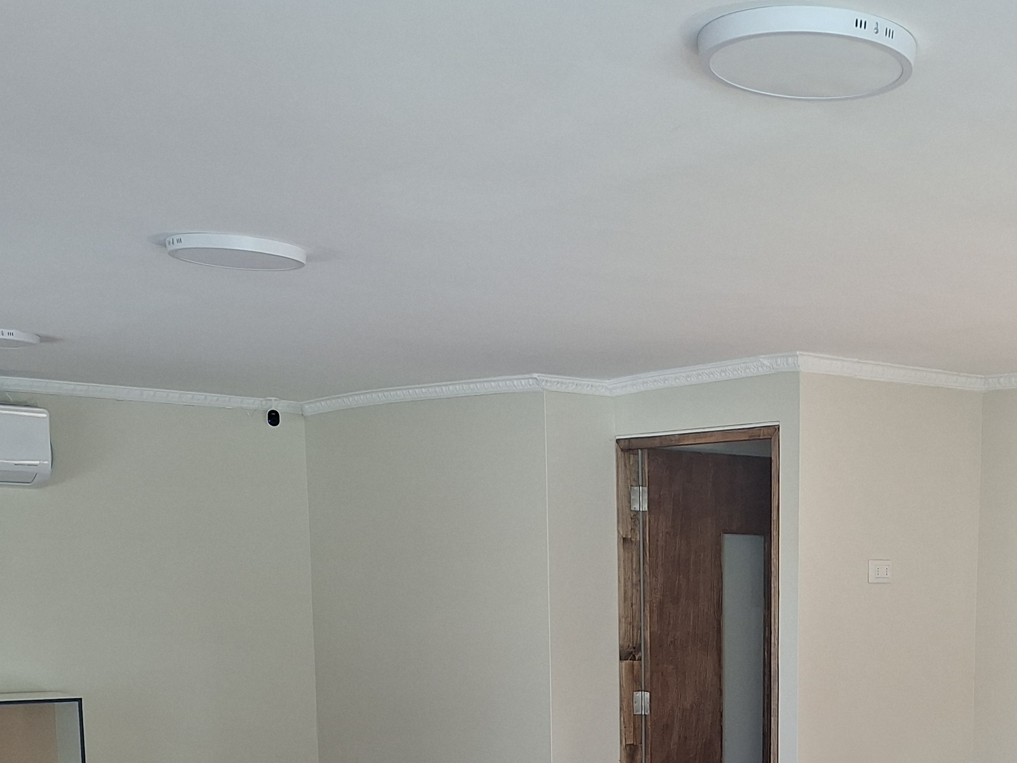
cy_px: 812
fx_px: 1469
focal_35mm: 50
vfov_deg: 27.0
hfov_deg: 36.7
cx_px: 834
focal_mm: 5.54
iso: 64
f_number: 1.8
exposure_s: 1/60
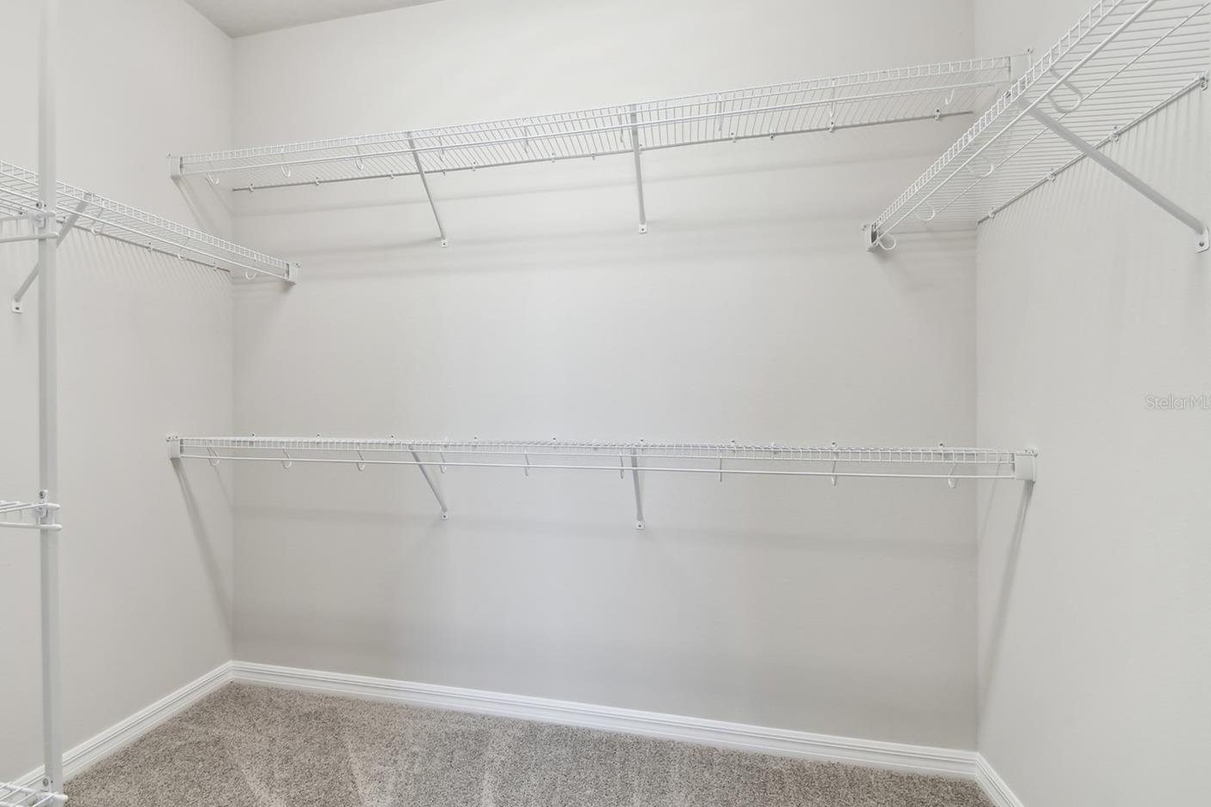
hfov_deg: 92.9
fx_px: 572
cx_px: 536
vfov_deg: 70.4
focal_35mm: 17
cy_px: 402
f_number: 7.1
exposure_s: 1/30
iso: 100
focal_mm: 10
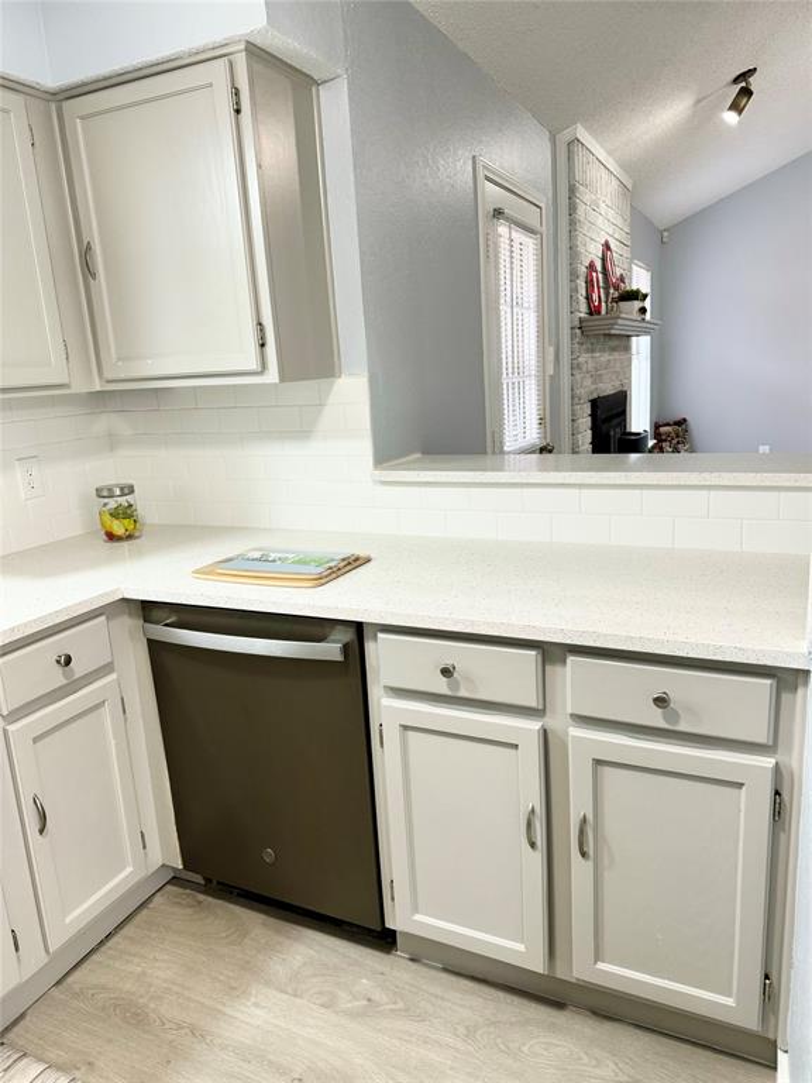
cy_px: 542
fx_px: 751
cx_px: 406
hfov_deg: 56.8
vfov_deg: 71.6
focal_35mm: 24
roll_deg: +3.2
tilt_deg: -11.5
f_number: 1.78
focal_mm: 6.86
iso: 160
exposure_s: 1/60
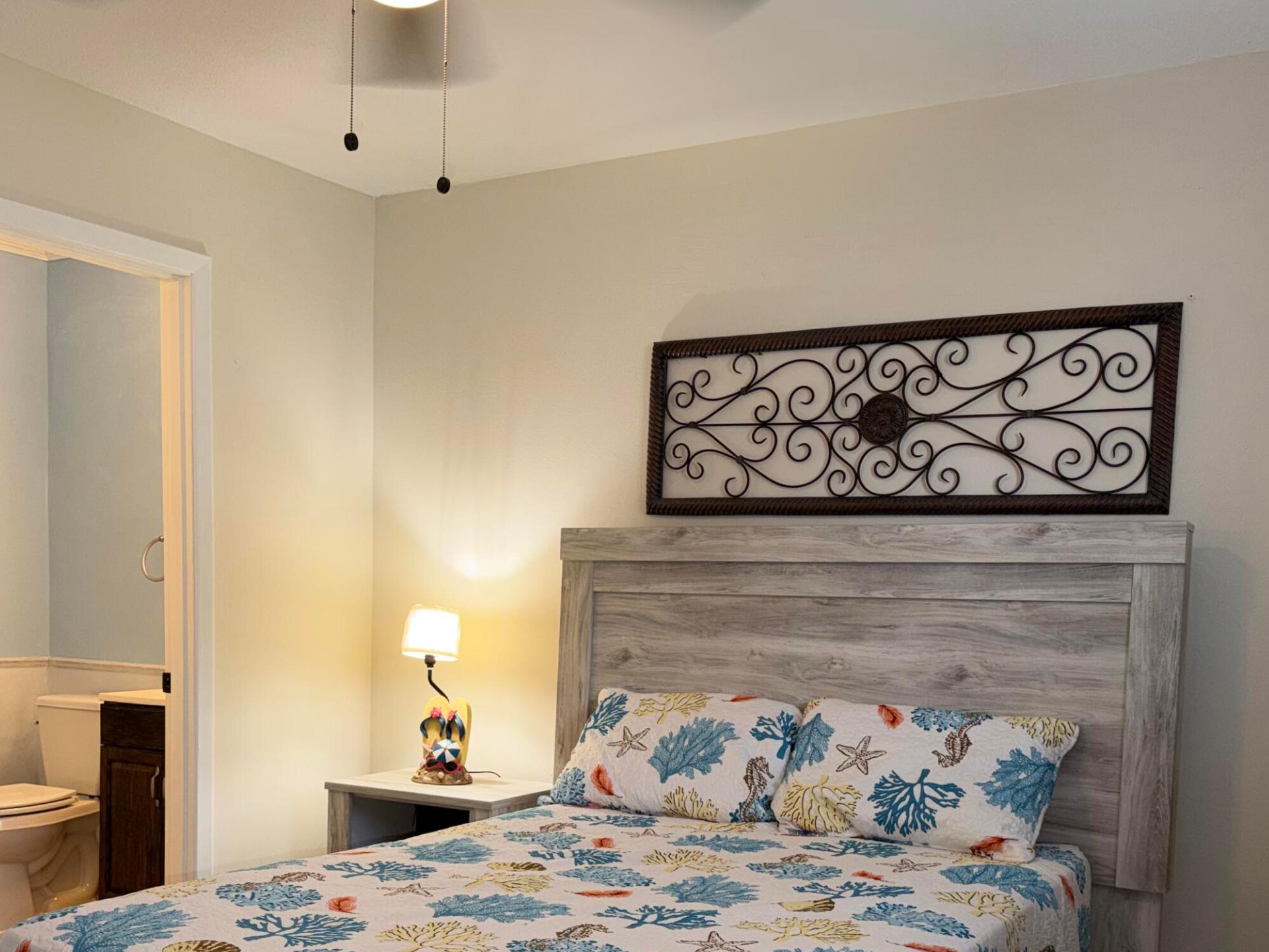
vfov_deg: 39.0
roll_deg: -1.0
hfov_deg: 51.3
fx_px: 1320
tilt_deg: -3.8
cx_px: 592
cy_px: 662
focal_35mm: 36
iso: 64
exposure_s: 1/30
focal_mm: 6.76
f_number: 1.78
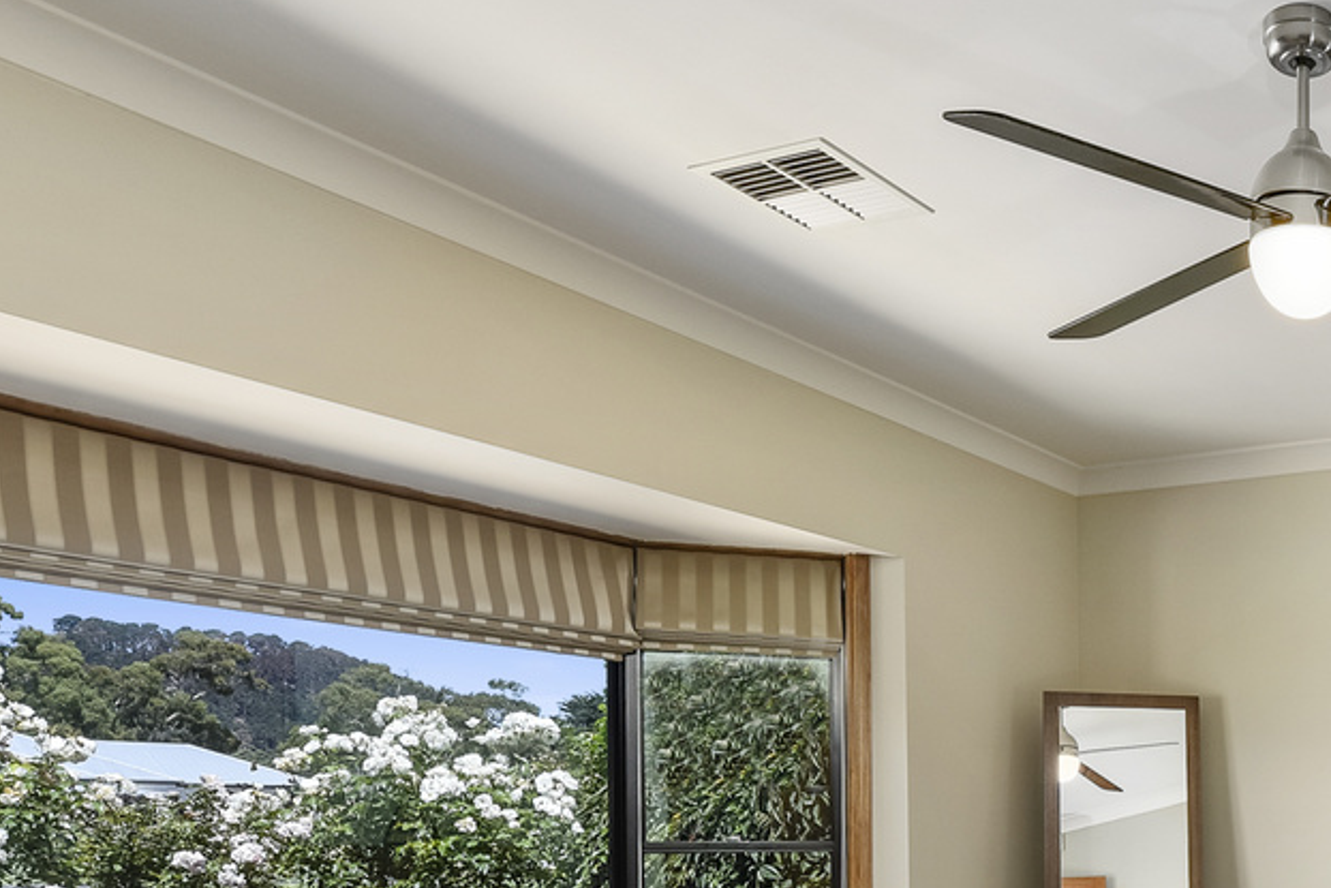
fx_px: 1331
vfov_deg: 33.4
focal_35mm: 36
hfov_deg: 43.9
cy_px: 907
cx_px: 1382
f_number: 11
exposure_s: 1/2
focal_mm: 14
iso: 125
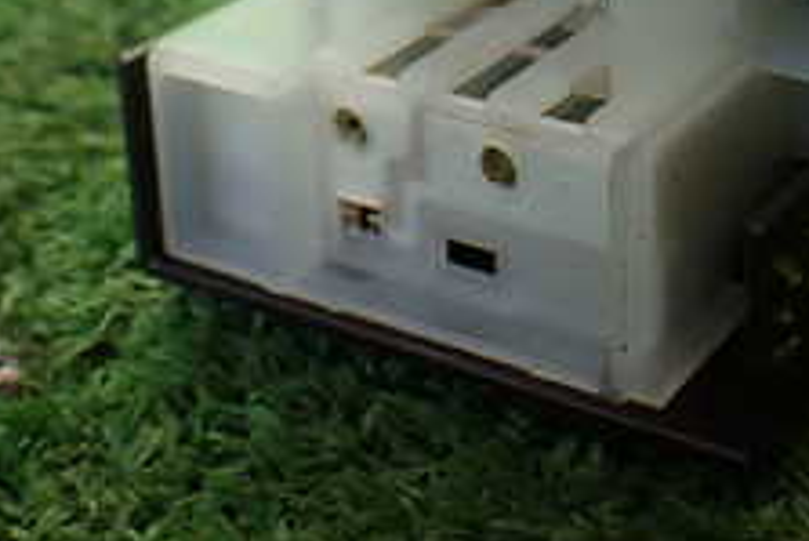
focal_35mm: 84
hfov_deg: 23.8
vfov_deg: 15.3
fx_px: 1889
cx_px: 642
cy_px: -221
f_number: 2.3
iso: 100
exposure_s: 1/200
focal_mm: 5.4
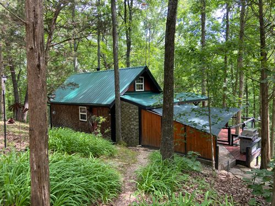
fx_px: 207
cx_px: 138
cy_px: 103
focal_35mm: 26
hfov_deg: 67.3
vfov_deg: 53.1
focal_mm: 4.25
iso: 64
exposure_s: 1/121
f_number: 1.8
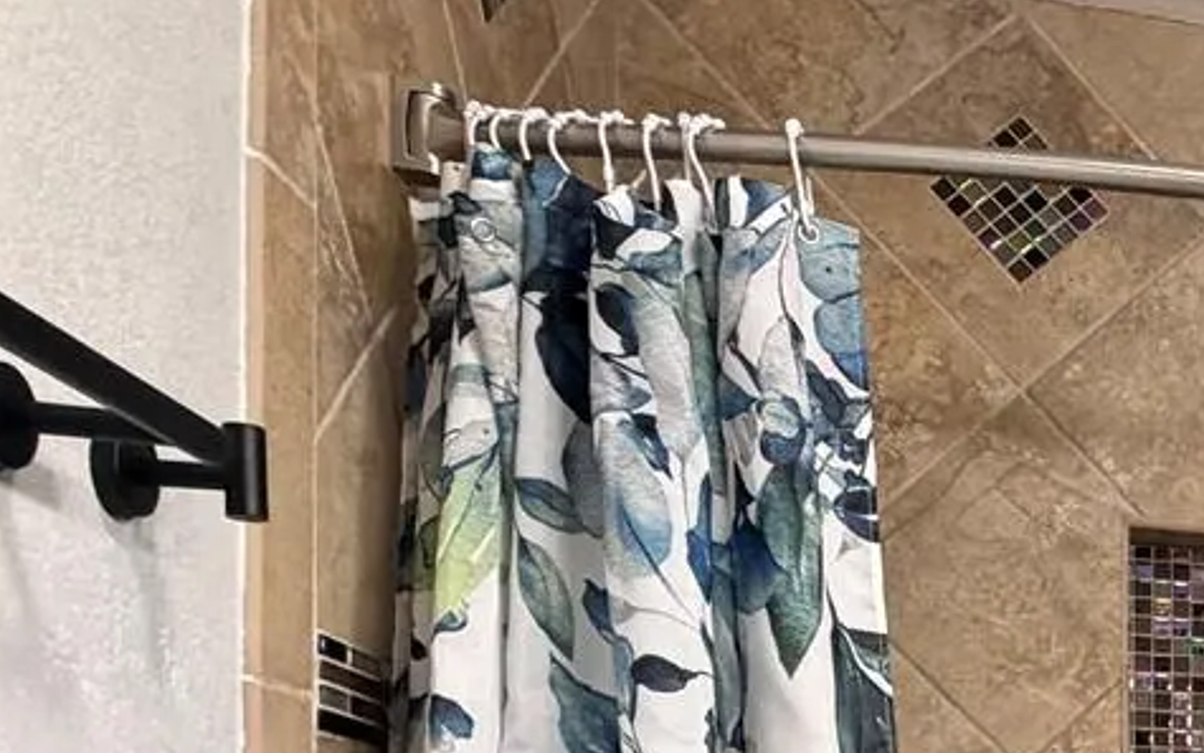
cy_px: 930
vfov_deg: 23.4
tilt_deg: -0.4
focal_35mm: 50
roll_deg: +1.3
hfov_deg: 30.5
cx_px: 1617
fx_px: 1641
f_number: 2.2
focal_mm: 2.22
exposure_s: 1/60
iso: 320
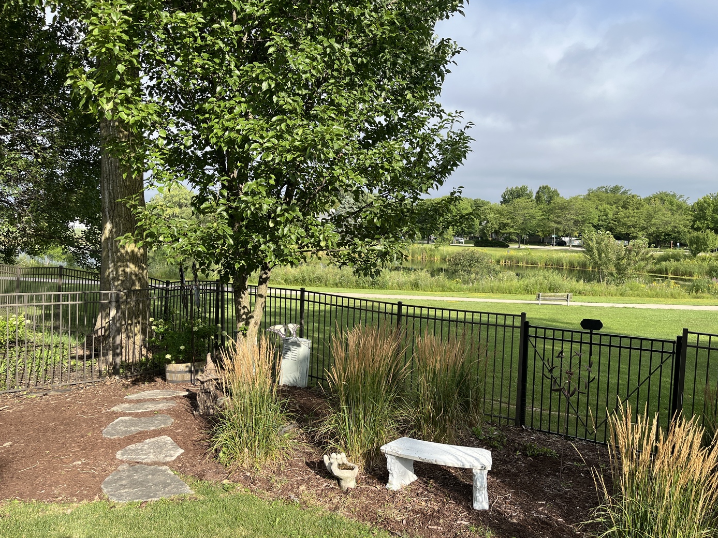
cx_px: 372
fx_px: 560
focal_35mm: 27
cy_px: 270
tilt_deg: -4.8
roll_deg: -1.3
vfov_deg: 51.3
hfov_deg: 65.3
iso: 50
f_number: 1.6
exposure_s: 1/1647
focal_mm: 5.1
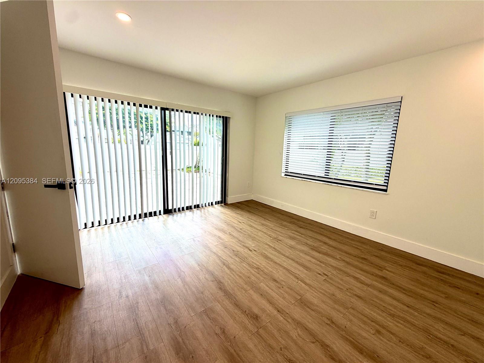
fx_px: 196
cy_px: 182
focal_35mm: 14
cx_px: 242
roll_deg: -1.3
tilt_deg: -9.1
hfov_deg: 102.1
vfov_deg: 85.7
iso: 32
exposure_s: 1/120
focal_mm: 2.22
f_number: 2.2
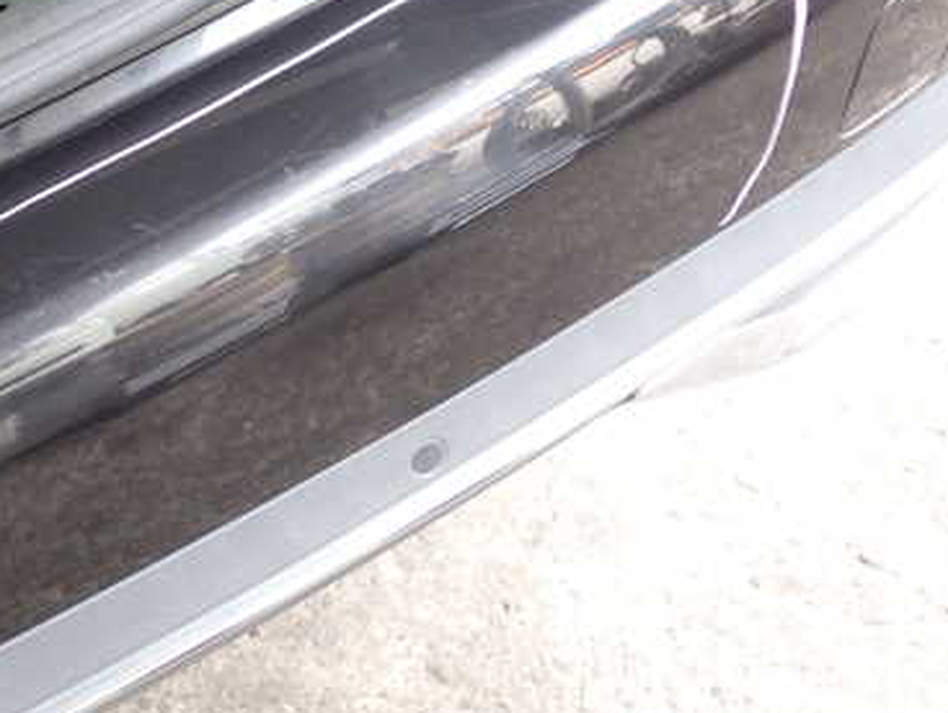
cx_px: 212
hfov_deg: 37.7
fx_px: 1343
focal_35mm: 49
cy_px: 256
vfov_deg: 29.6
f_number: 2.3
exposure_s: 1/50
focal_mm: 5.4
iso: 200
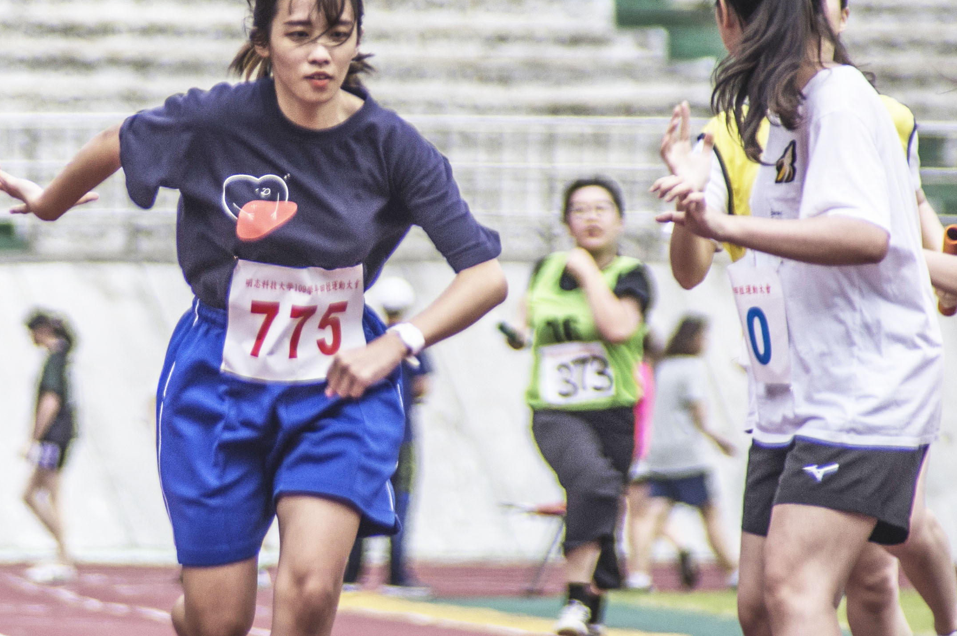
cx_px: 104
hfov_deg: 2.3
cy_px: 328
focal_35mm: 892
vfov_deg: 1.5
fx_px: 23685
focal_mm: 300
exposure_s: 1/500
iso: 200
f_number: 5.6
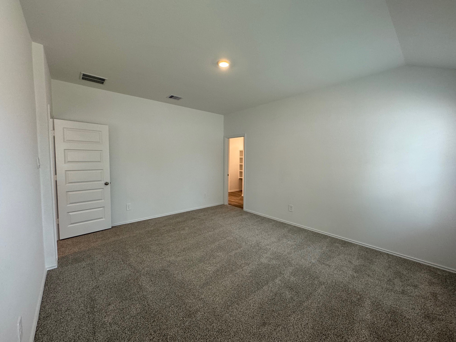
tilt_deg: -3.9
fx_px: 184
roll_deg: -0.2
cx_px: 228
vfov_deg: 85.7
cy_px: 171
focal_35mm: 14
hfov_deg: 102.1
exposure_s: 1/120
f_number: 2.2
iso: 200
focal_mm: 2.22
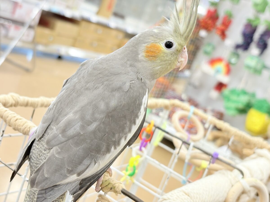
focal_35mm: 52
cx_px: 135
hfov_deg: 36.8
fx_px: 406
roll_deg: -19.1
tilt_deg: -11.0
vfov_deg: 28.0
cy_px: 101
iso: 64
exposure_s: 1/50
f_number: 1.6
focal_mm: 5.96
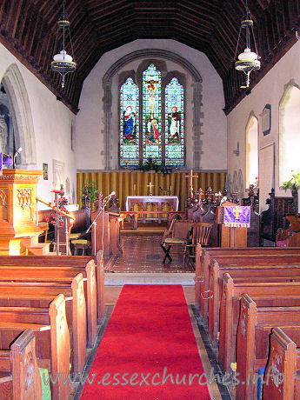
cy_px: 200
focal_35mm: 38
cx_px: 150
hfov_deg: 37.7
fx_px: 439
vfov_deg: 49.0
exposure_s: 1/60
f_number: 2.8
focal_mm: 8
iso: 400
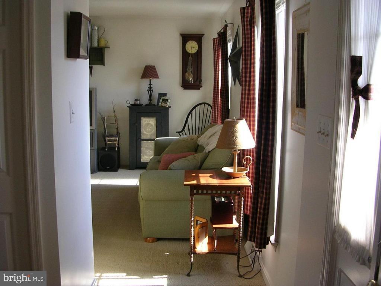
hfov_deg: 49.0
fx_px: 418
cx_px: 190
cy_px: 143
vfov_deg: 37.7
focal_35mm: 38
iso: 50
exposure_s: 1/41.1
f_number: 2.8
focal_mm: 5.8
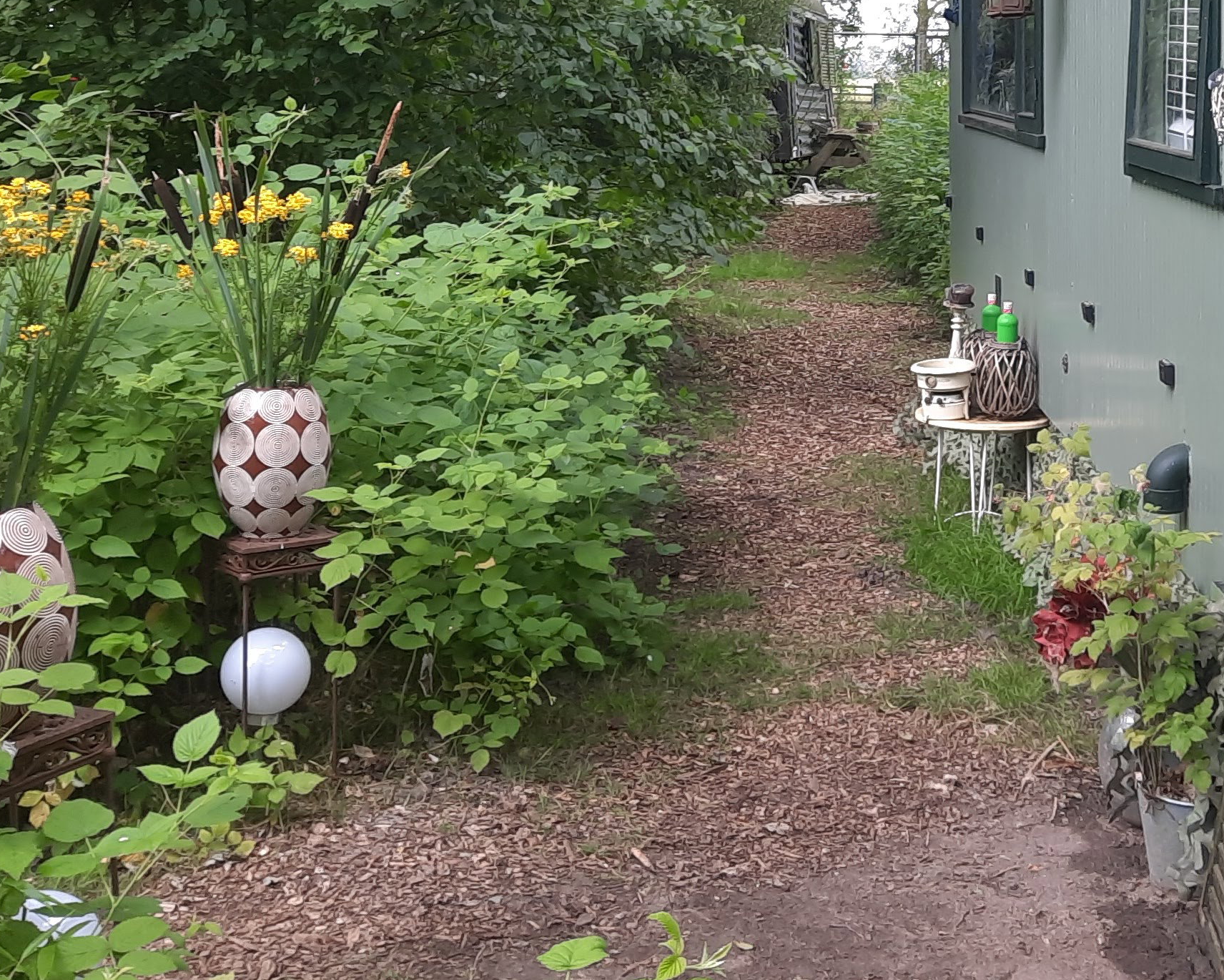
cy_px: 189
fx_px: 2065
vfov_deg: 26.2
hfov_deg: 32.2
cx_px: 954
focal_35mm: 57
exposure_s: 1/100
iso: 50
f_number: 2
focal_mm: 4.6
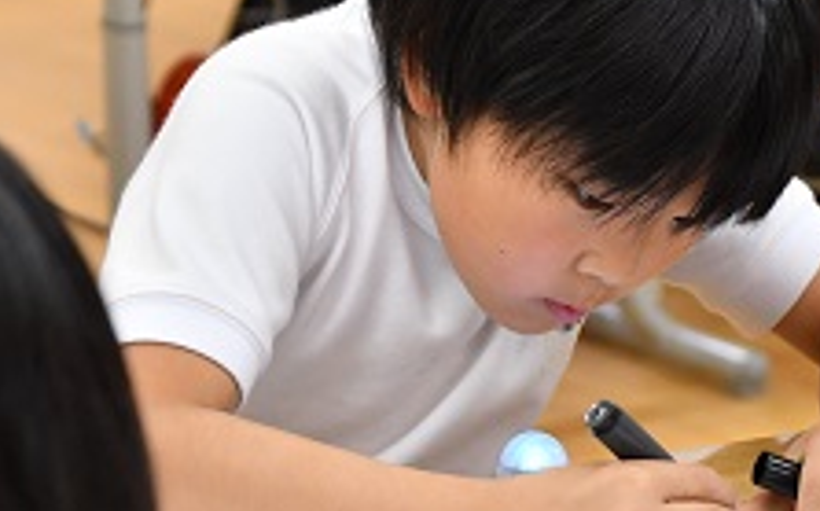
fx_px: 5359
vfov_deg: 5.5
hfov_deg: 8.7
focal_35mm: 240
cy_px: 204
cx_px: 732
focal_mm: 70
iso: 1600
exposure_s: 1/125
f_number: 5.6
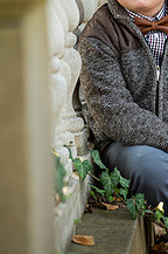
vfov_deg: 6.4
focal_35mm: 322
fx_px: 2261
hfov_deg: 4.3
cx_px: 139
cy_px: 43
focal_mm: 155
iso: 250
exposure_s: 1/200
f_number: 3.5
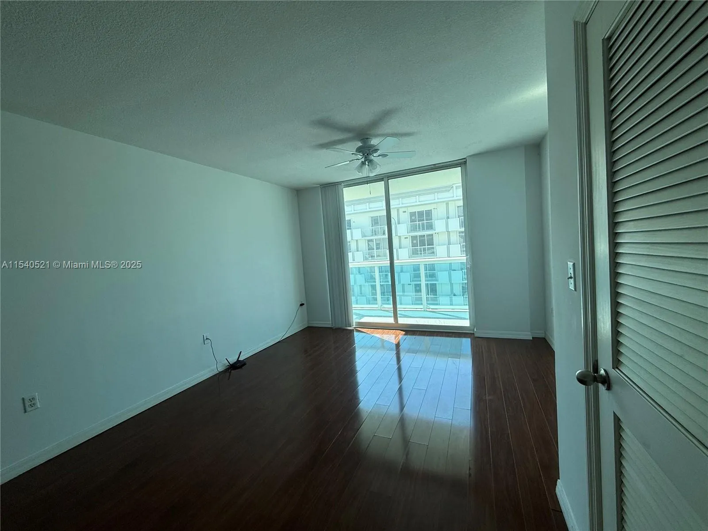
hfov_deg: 102.1
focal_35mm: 14
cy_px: 266
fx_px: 286
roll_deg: +4.6
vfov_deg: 85.7
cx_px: 354
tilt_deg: -2.9
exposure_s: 1/248
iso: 50
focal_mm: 2.22
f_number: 2.2
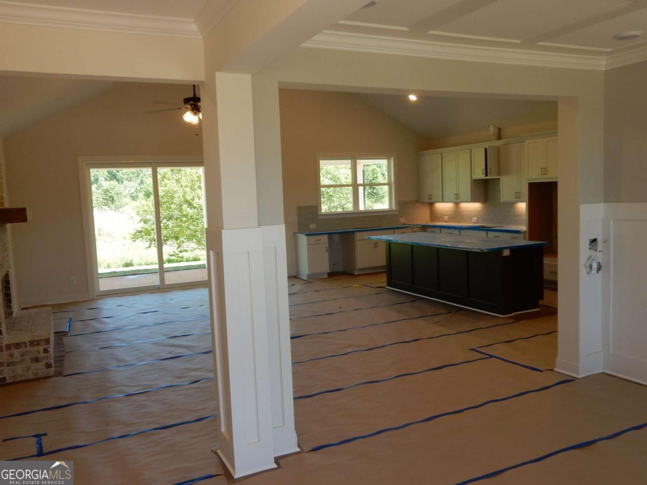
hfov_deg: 60.0
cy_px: 242
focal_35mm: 30
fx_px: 561
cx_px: 324
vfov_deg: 46.8
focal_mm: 5.4
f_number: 4
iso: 125
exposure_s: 1/60
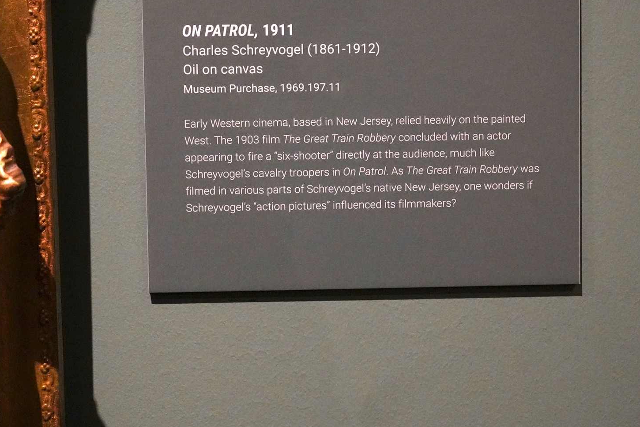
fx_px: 1422
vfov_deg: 17.1
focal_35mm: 80
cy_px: 170
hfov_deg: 25.3
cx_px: 394
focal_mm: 58
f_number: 5.6
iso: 8000
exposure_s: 1/100
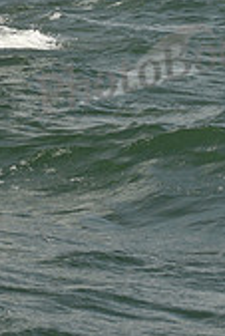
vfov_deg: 8.3
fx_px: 2245
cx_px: -67
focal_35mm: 240
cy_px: -213
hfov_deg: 5.7
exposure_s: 1/800
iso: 320
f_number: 13
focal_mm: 70
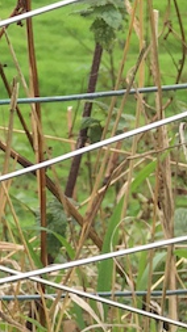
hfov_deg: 7.7
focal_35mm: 128
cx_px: -453
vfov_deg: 16.6
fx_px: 1130
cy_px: 264
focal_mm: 4.15
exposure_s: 1/100
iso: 32
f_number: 2.2
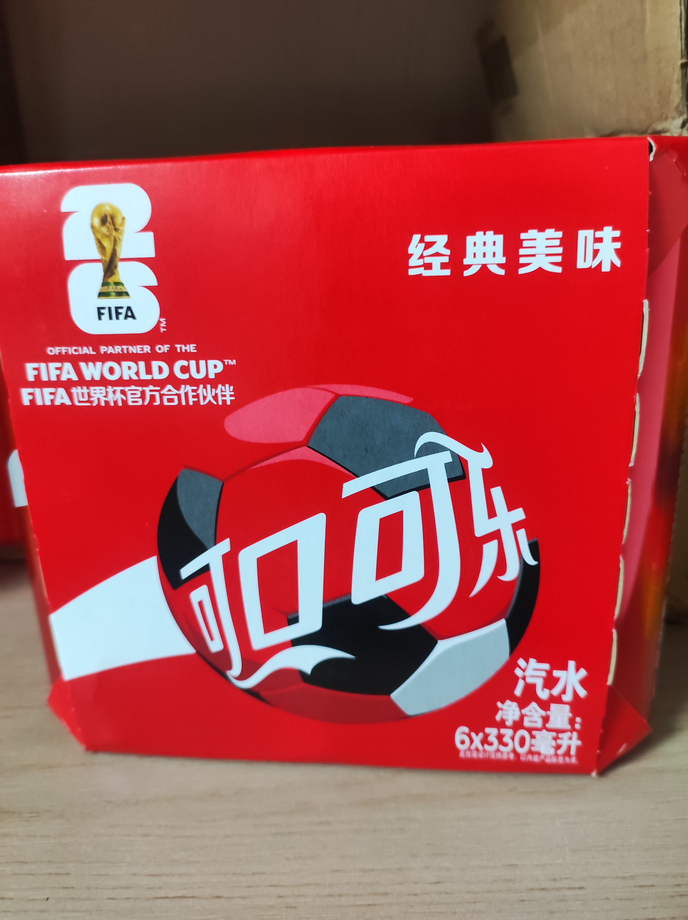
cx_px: 344
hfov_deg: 54.8
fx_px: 663
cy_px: 460
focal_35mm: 25
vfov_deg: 69.4
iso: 1372
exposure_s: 1/33
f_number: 1.79
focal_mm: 4.74
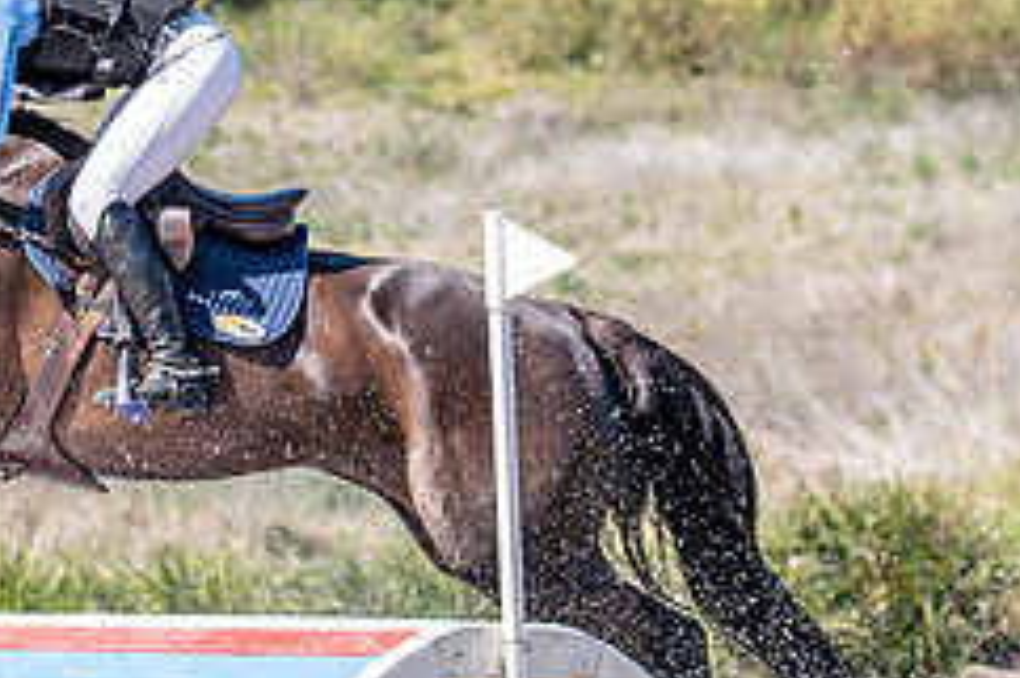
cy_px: 160
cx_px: 202
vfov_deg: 4.7
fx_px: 8267
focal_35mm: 292
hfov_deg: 7.1
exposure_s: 1/2000
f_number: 3.2
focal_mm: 90
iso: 125
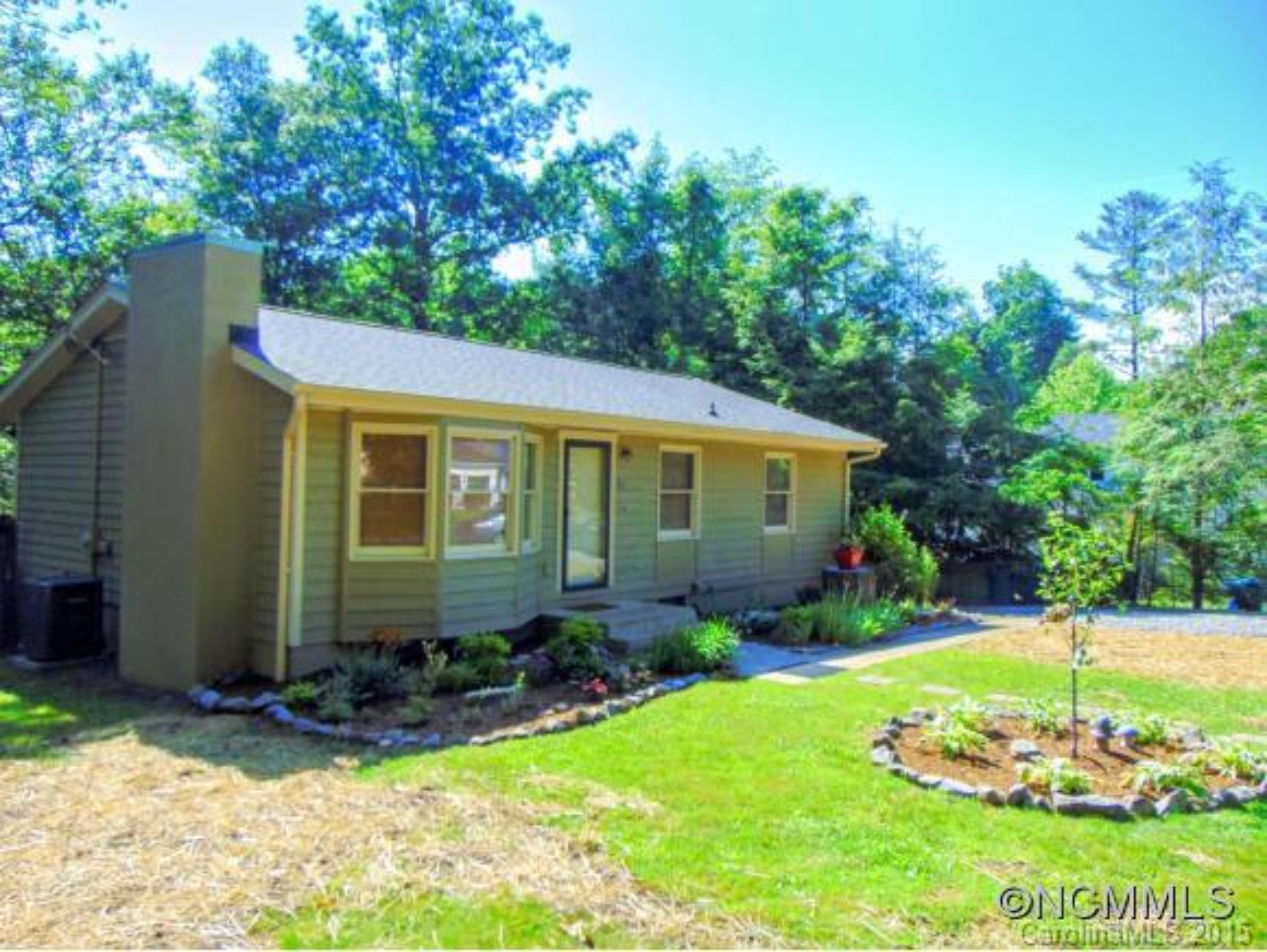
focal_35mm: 25
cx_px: 634
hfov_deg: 69.3
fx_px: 916
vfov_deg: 54.9
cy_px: 476
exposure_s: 1/640
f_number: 3
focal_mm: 4.5
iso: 80
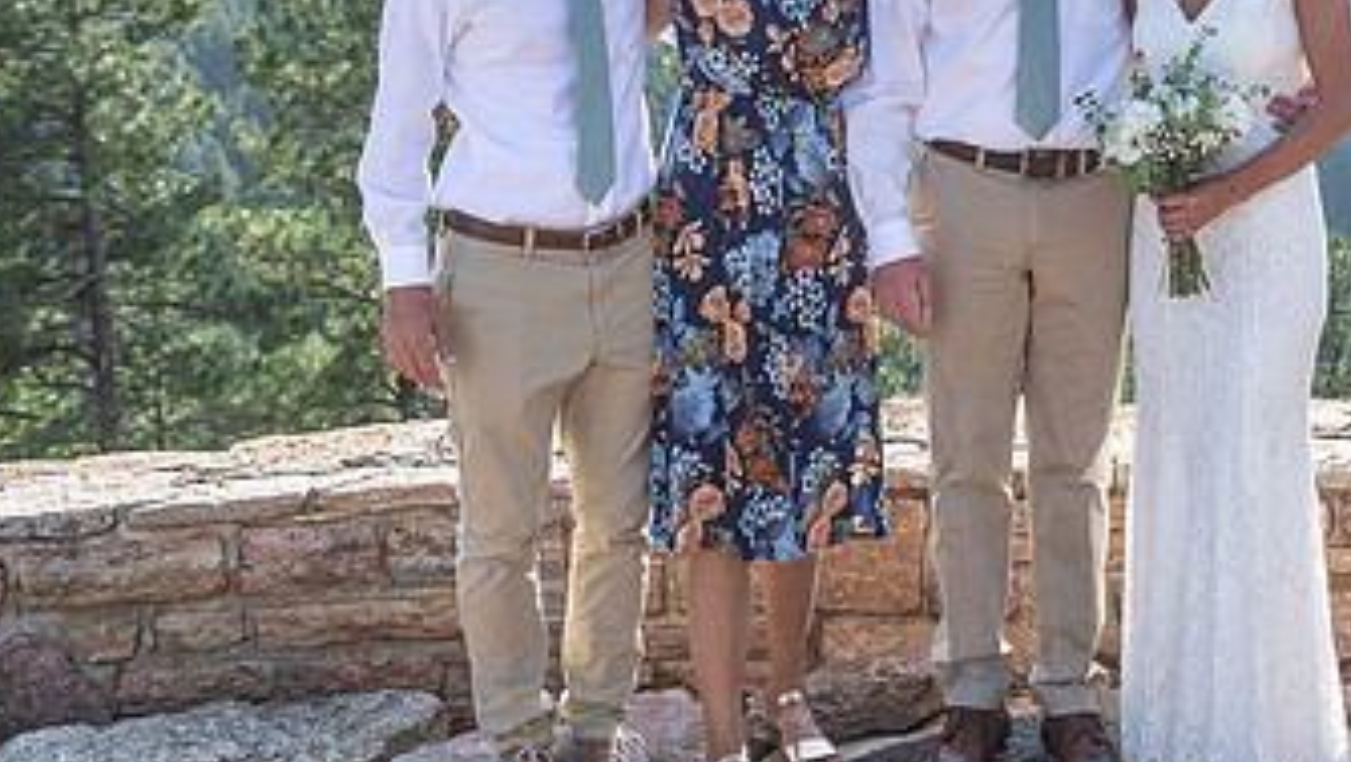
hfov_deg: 33.5
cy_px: -10
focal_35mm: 61
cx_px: 1039
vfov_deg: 19.2
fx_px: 2187
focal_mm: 29
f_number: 3.5
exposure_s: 1/400
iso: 125
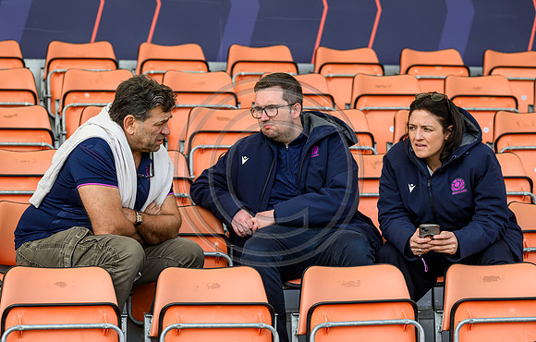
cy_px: 189
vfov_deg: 11.7
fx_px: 1663
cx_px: 246
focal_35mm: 113
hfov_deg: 18.3
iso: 500
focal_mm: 97
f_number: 3.5
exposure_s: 1/1250
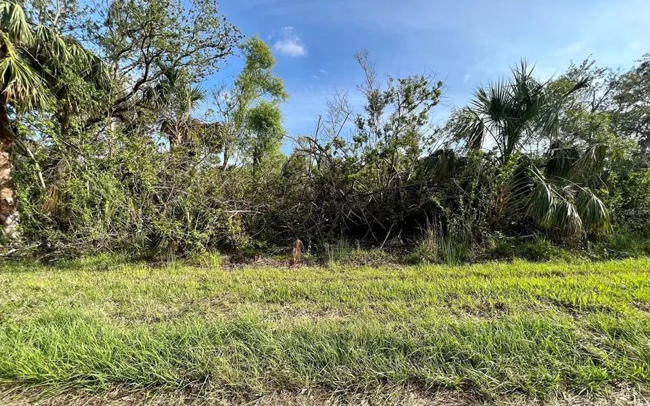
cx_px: 329
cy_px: 211
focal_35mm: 14
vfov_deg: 78.6
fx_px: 248
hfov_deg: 105.3
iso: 32
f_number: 1.8
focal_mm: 1.57
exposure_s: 1/598
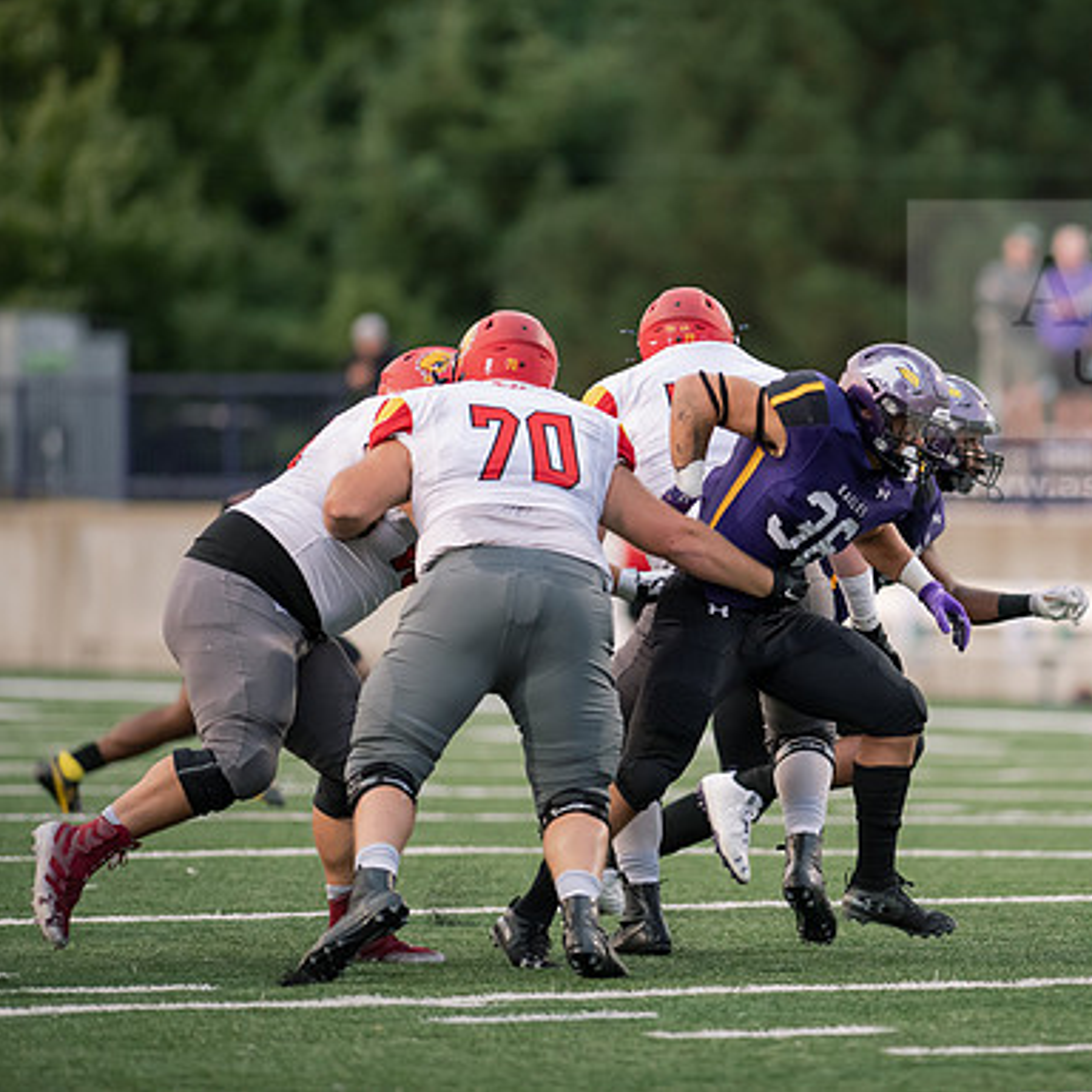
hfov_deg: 4.5
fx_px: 13741
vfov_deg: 4.6
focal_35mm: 385
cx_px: 822
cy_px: 545
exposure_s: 1/800
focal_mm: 300
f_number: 2.8
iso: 1600
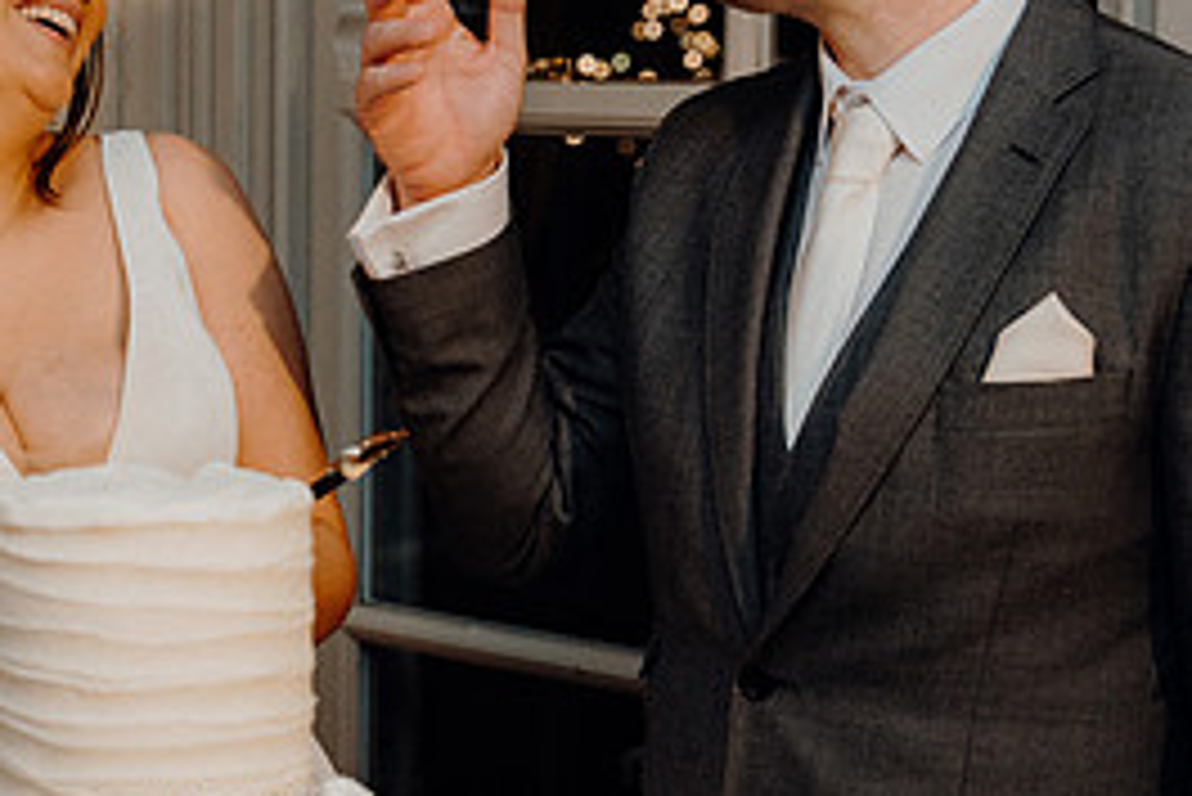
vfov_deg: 14.6
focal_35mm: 94
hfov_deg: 21.6
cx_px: 360
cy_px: 389
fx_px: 3114
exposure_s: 1/160
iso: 2500
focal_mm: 43
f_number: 3.5
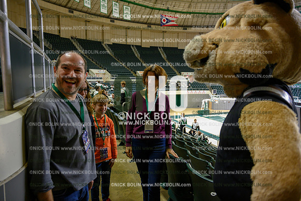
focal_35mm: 26
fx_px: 213
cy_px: 100
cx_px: 150
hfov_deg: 70.4
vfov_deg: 50.4
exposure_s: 1/50
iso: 2000
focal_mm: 25.5
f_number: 4
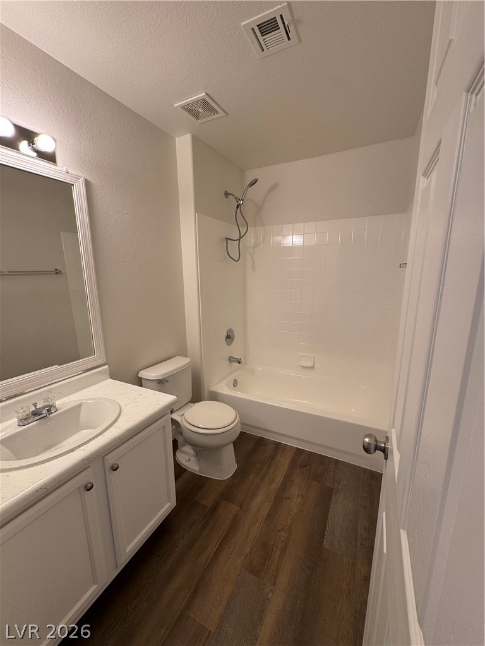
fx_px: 262
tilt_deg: -12.0
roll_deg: +0.5
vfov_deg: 102.1
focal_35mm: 14
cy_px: 323
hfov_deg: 85.7
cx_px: 242
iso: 80
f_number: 2.2
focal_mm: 2.22
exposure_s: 1/120
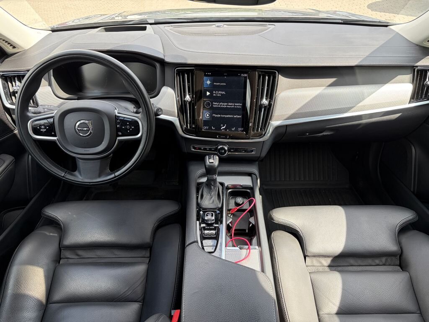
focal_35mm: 26
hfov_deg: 67.3
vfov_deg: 53.1
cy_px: 161
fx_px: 322
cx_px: 214
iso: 40
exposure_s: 1/182
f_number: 1.6
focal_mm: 5.96
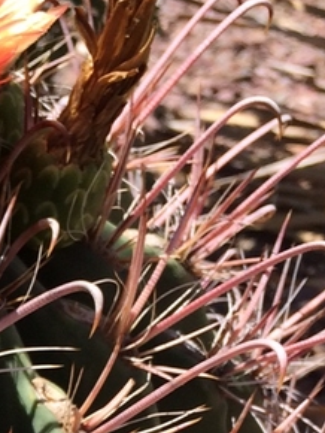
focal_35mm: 120
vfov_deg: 15.5
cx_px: -224
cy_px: 582
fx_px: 1500
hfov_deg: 11.6
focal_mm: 4.15
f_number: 2.2
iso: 32
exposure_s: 1/1466
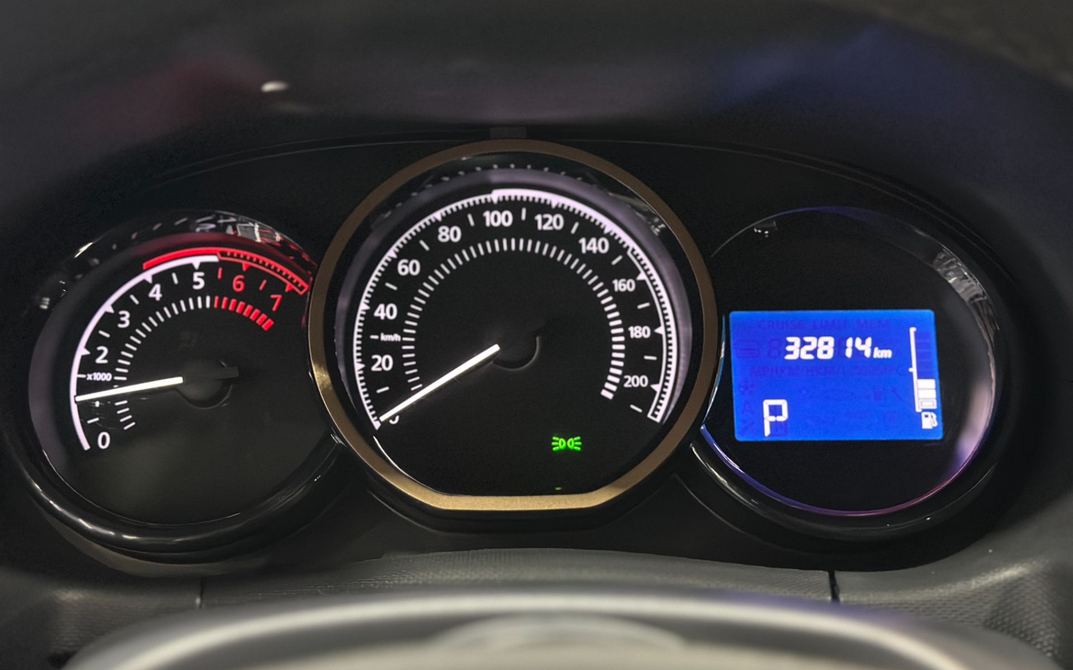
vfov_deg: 25.3
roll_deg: -0.5
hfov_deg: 39.6
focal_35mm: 51
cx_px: 537
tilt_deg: -18.0
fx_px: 1491
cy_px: 312
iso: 1000
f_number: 1.78
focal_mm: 6.86
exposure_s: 1/30
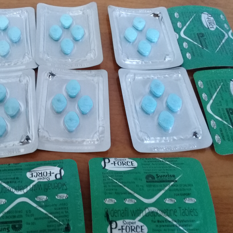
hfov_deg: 38.4
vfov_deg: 39.2
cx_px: 67
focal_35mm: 43
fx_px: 327
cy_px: 121
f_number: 2.2
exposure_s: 1/17
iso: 200
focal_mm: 3.3
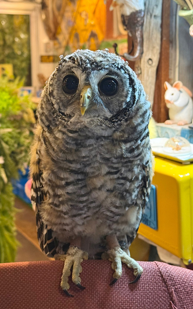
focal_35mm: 52
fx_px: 438
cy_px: 156
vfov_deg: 38.9
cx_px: 91
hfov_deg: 24.9
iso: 250
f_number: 1.78
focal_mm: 6.76
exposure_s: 1/60
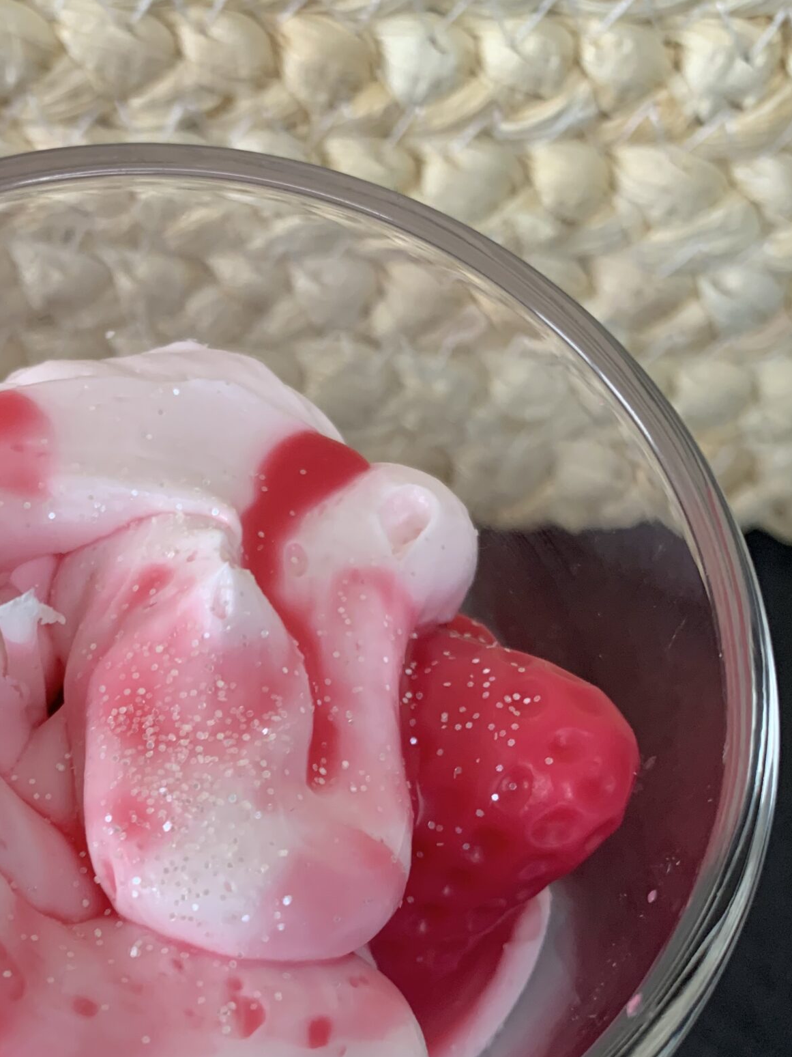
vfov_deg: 43.2
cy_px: 710
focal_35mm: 43
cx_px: 184
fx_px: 1312
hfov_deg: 32.9
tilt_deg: -66.6
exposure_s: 1/60
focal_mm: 4.25
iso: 100
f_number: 1.8
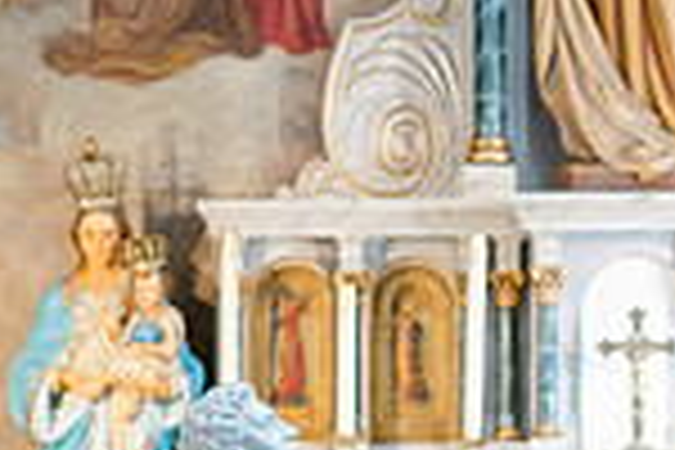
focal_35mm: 405
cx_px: 684
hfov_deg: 5.1
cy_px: 277
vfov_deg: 3.4
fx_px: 7593
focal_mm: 105
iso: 320
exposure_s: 1/100
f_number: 1.4
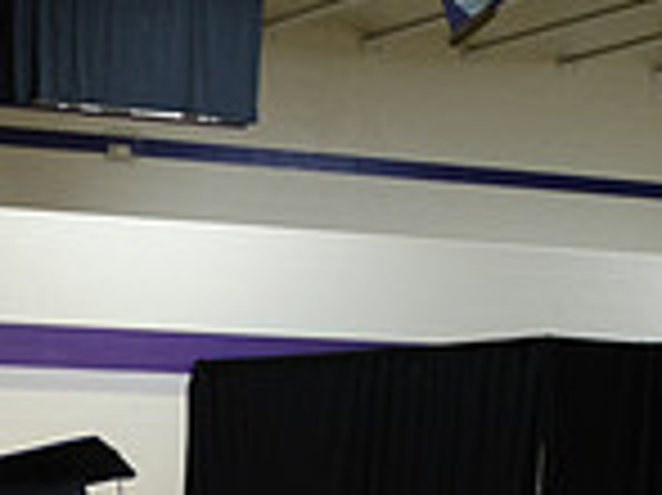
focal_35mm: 110
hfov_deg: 15.0
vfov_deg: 12.5
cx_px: -608
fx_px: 2102
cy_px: 830
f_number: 2.8
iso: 1600
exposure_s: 1/125
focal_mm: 19.4
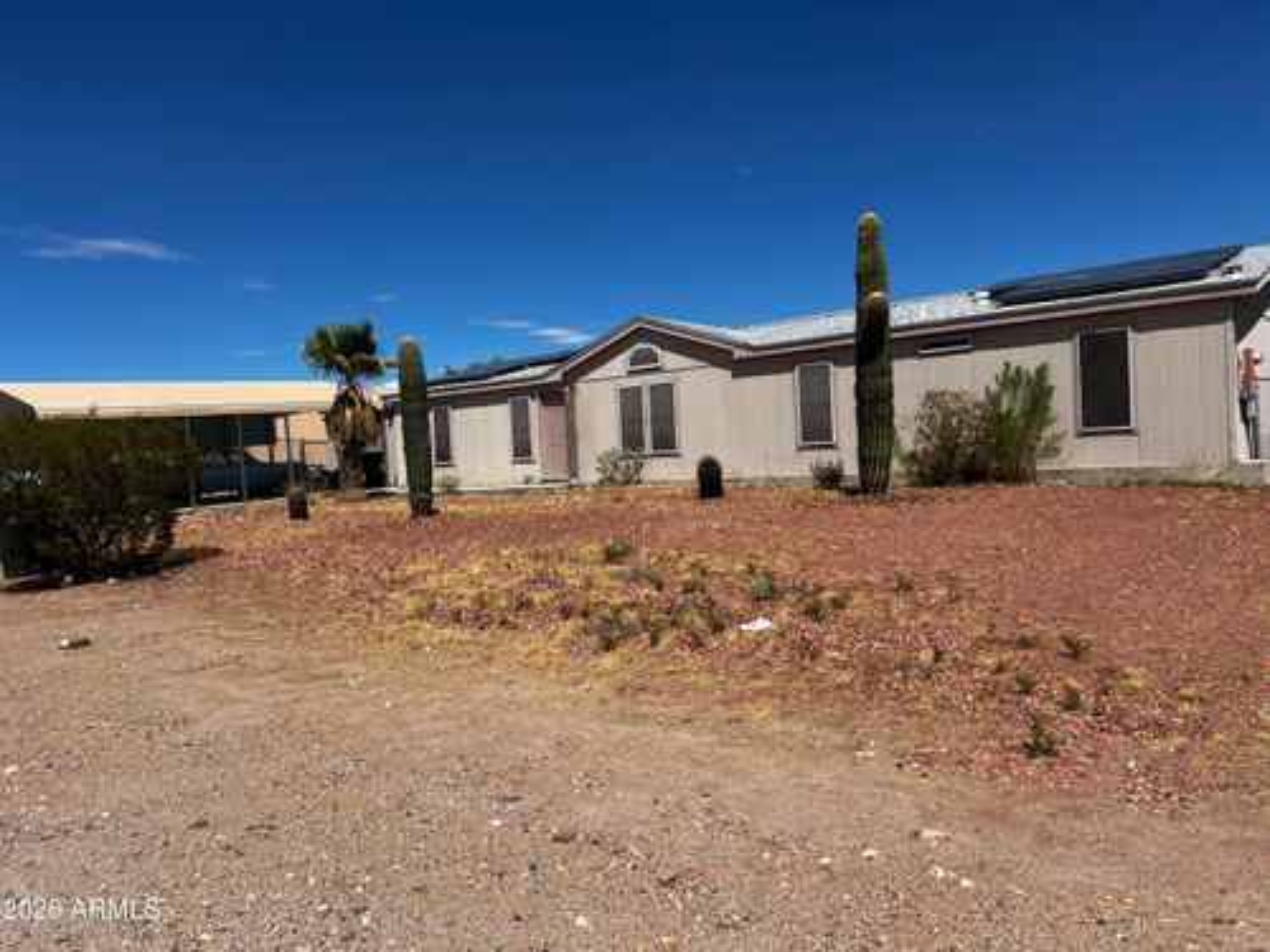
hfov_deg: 67.3
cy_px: 476
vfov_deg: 53.1
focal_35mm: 26
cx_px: 635
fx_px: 954
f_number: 1.5
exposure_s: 1/6993
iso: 50
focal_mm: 5.7
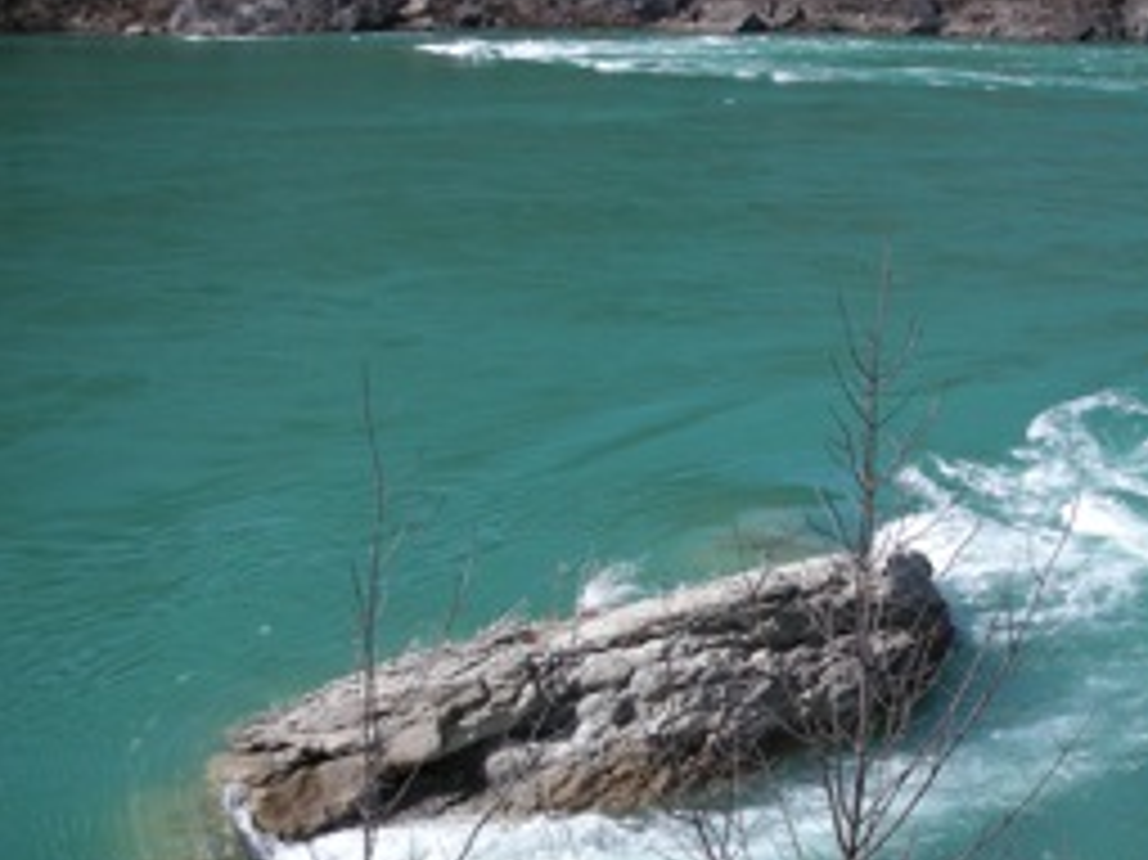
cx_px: 747
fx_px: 1823
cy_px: 621
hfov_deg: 34.7
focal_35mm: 55
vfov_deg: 26.3
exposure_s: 1/124
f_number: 7.9
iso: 69
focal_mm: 5.8
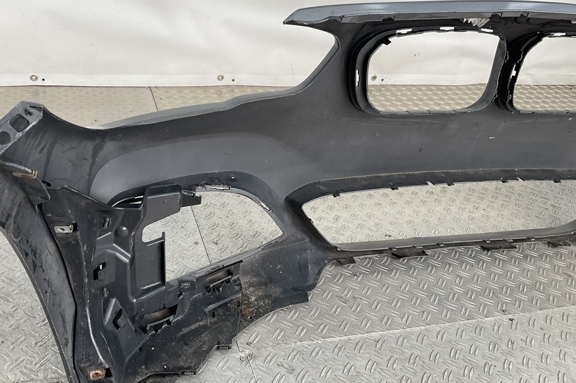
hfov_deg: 53.0
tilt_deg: -31.4
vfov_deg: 36.9
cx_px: 254
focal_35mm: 36
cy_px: 188
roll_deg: -10.5
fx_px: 576
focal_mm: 3
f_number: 1.8
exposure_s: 1/120
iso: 20
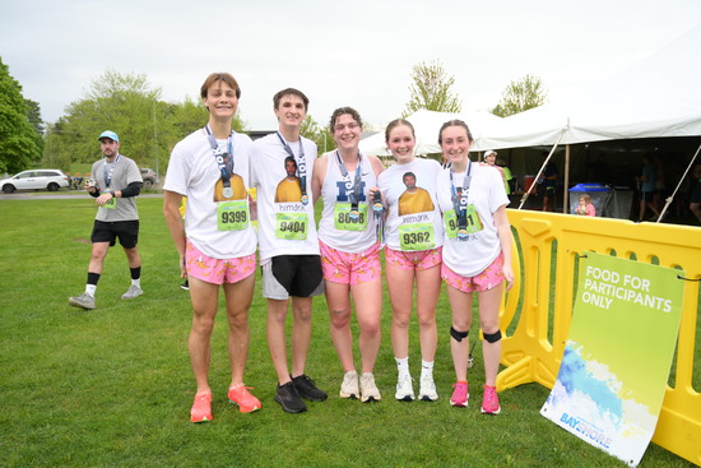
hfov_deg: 61.9
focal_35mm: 30
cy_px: 234
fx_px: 584
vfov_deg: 43.6
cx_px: 350
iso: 1250
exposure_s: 1/1250
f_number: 4
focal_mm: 30
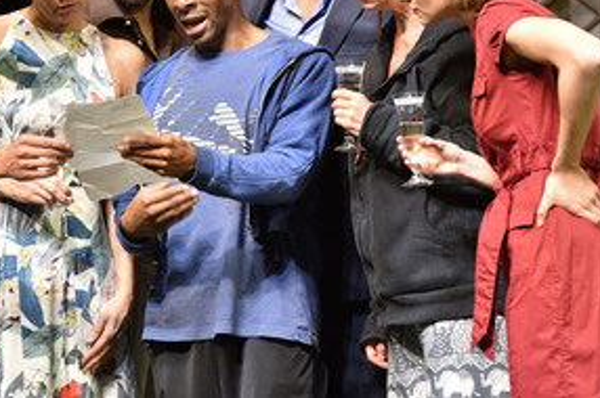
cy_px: 88
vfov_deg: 4.6
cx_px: 209
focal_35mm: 300
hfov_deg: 6.9
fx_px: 4994
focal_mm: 190
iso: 1000
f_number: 6.3
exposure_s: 1/125
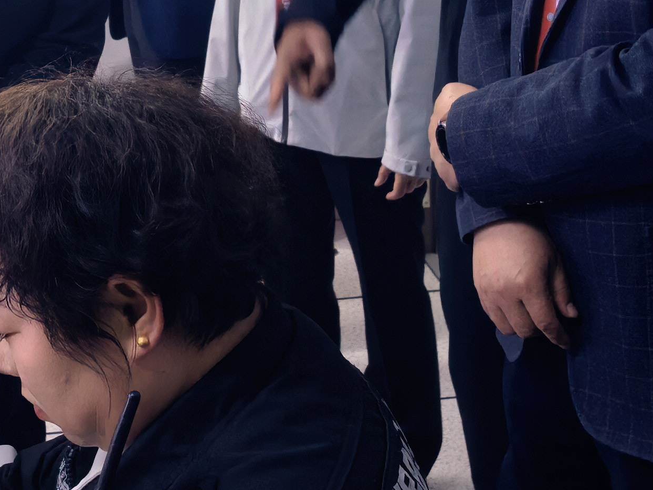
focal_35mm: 79
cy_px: 74
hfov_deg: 24.4
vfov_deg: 18.4
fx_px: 1490
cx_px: 148
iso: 320
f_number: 2
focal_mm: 5.75
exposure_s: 1/60
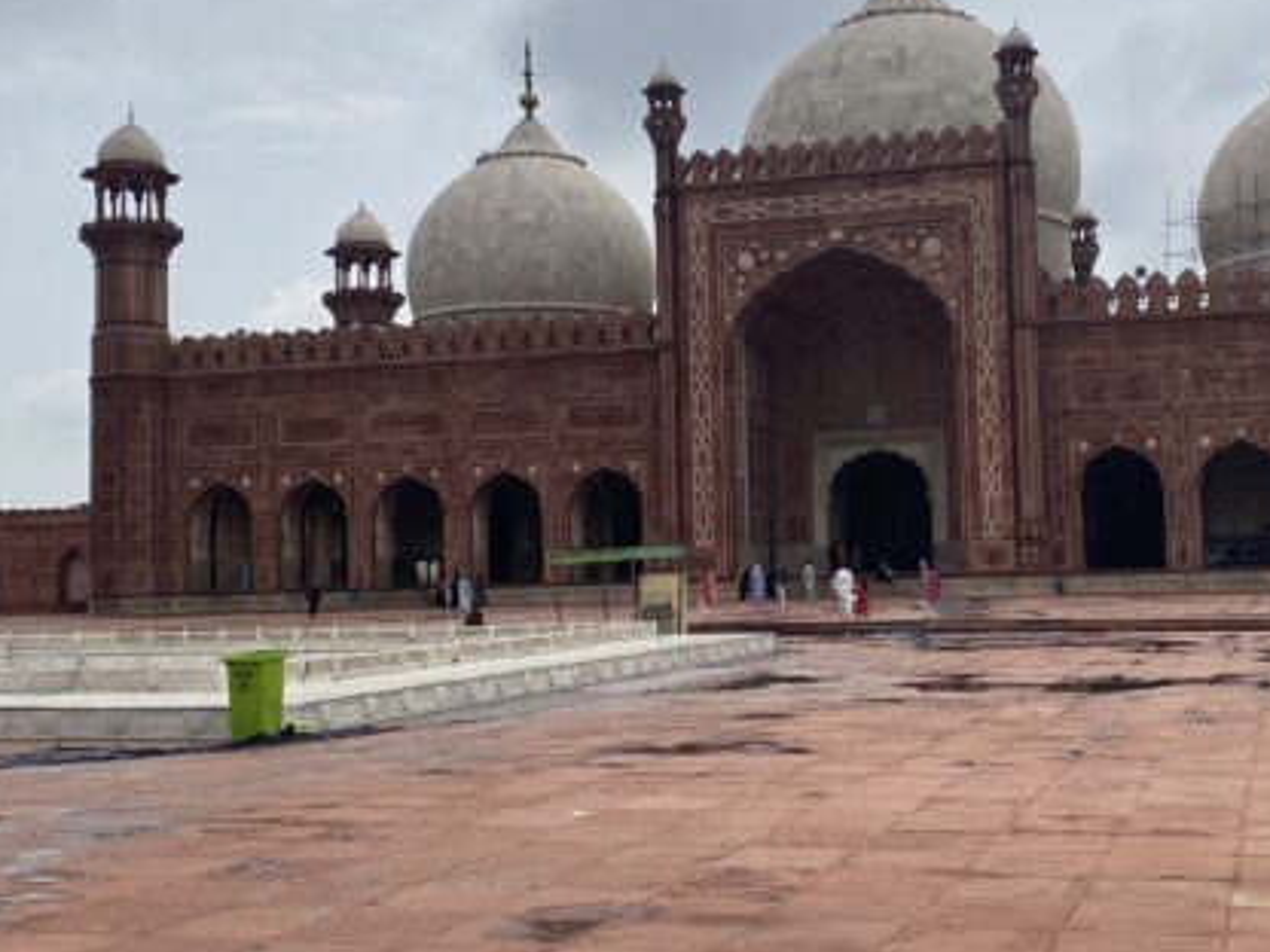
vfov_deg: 30.2
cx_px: 769
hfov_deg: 39.5
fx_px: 1761
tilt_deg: +5.8
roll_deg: +0.8
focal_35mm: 48
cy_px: 418
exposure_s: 1/7194
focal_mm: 4.25
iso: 32
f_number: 1.8
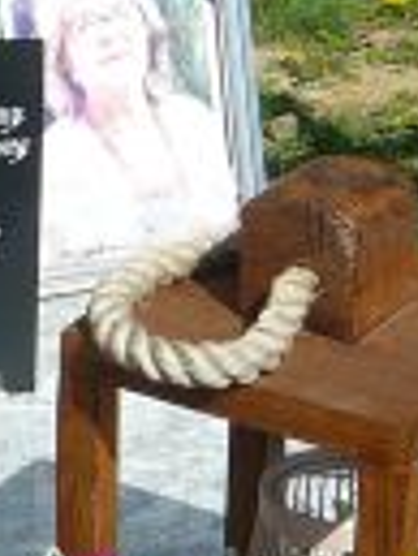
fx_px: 2797
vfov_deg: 11.3
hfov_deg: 8.5
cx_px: 56
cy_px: 129
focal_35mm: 174
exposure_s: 1/500
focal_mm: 5.2
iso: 80
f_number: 5
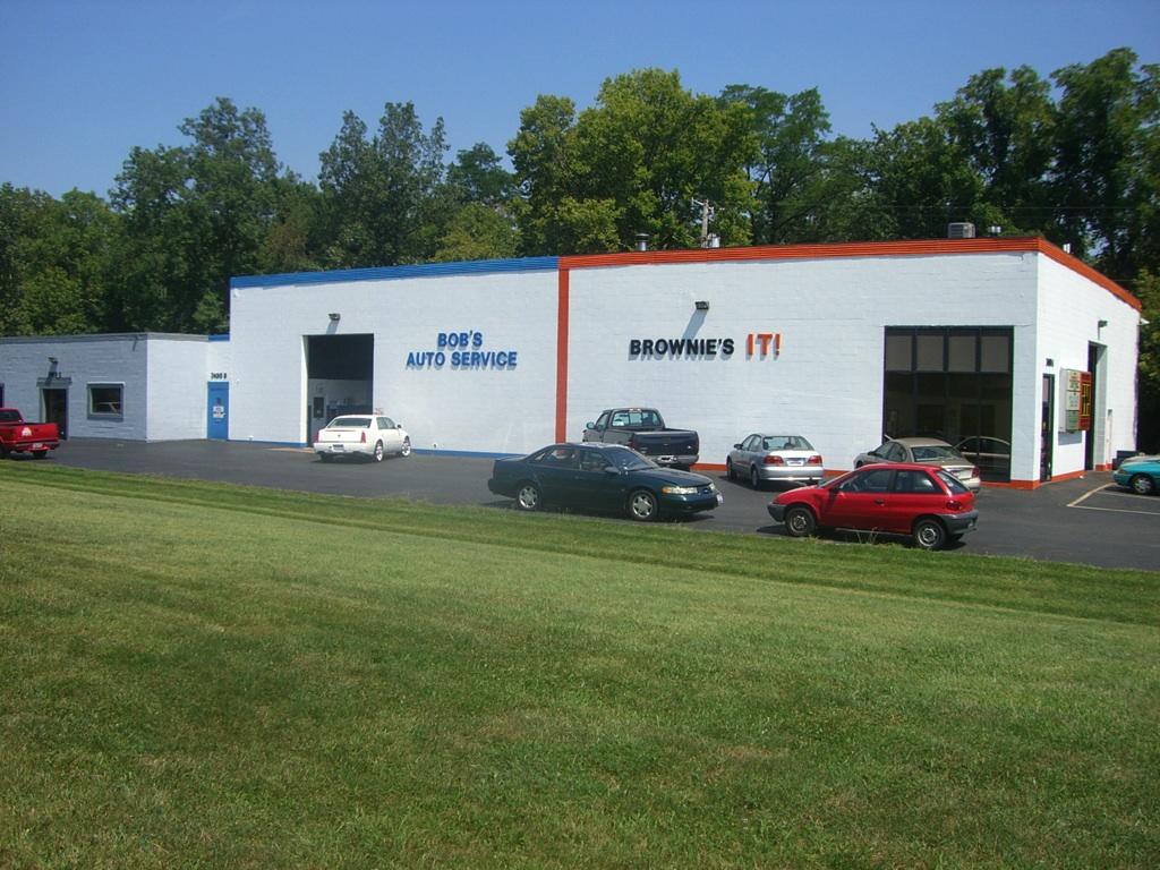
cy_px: 435
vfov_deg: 37.7
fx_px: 1273
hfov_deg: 49.0
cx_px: 580
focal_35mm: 38
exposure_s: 1/640
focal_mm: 6.2
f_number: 4.3
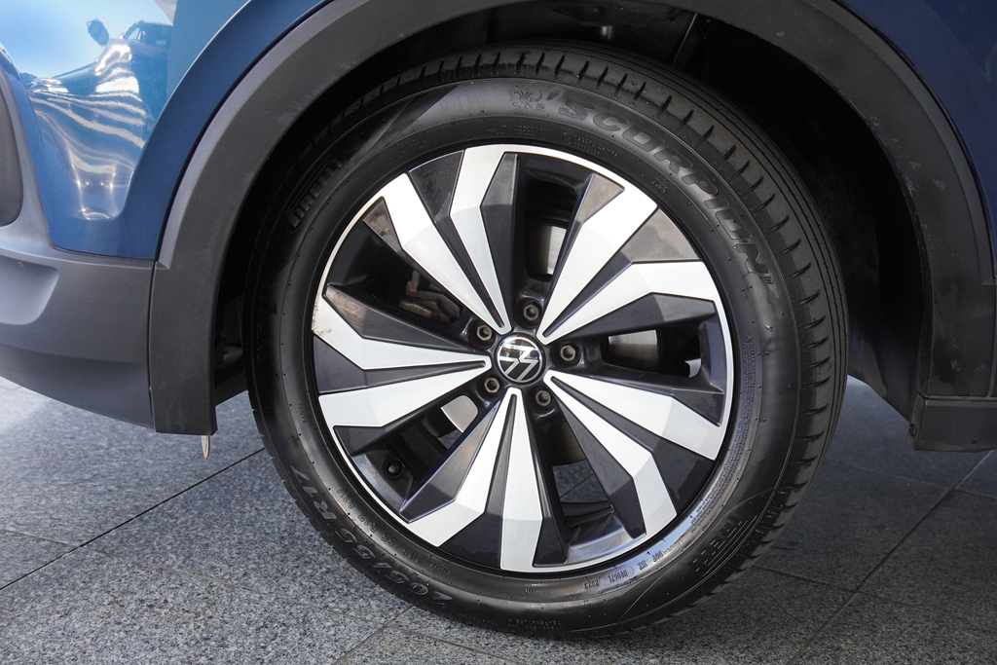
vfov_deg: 16.3
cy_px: 332
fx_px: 2327
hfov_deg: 24.2
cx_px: 498
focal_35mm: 84
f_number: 4
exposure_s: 1/160
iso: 640
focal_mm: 56
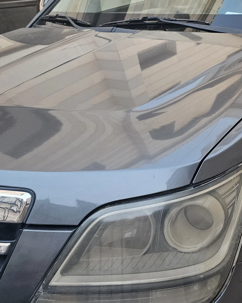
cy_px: 83
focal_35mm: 47
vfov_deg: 38.7
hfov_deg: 30.7
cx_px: 217
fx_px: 421
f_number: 1.7
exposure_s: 1/180
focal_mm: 6.3
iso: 200
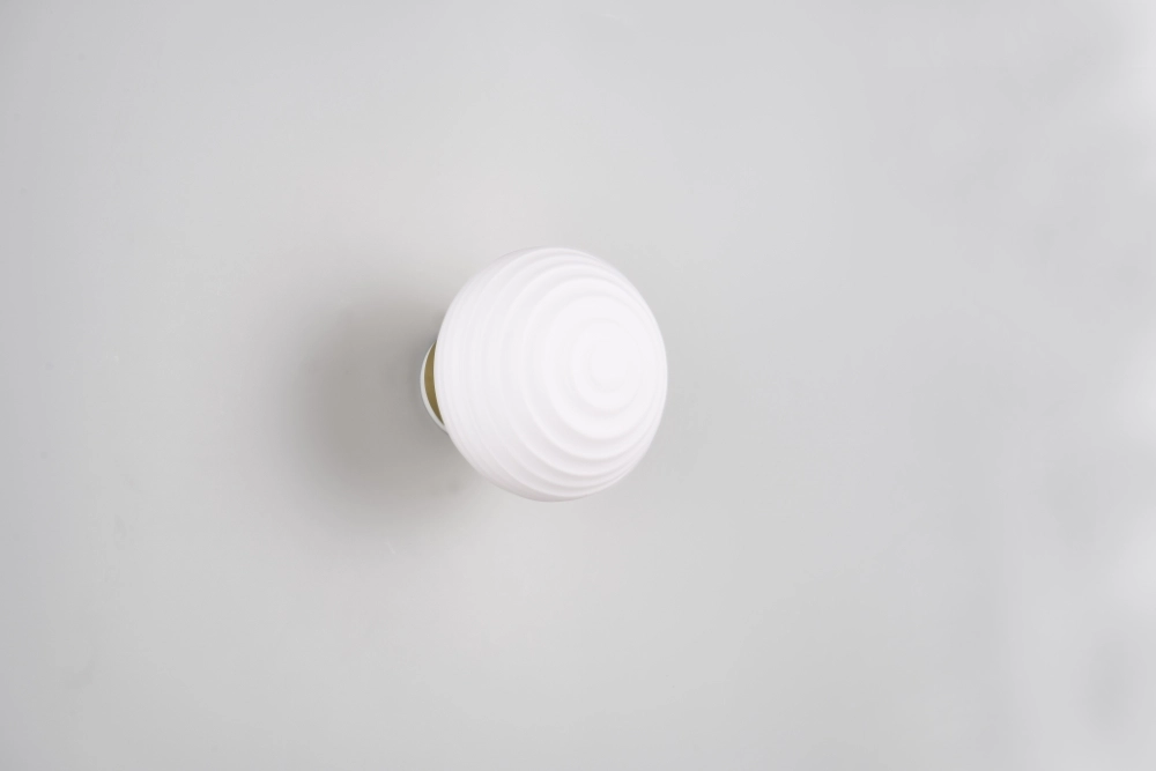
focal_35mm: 70
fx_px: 2248
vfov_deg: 19.5
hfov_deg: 28.8
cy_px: 386
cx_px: 578
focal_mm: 70
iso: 100
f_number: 11
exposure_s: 1/8
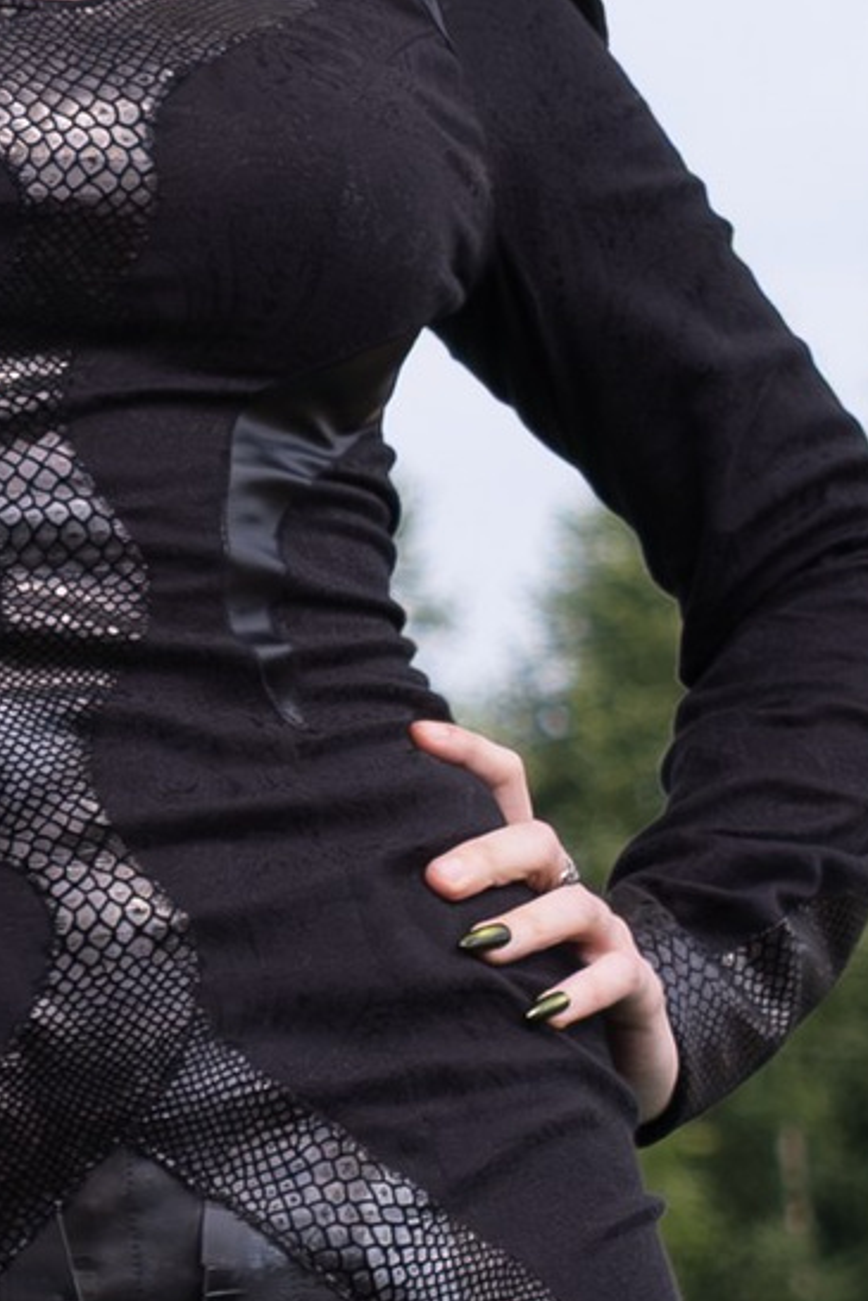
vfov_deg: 4.9
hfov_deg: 3.3
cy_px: 397
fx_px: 15215
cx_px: -50
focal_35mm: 421
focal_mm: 40.1
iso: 250
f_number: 3.6
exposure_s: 1/1600
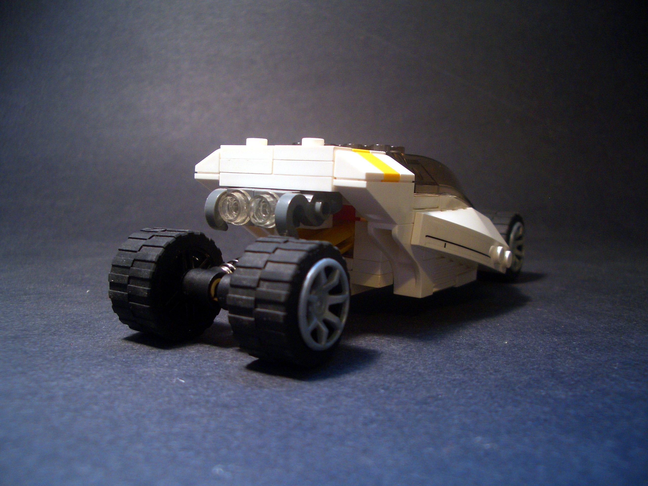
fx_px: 655
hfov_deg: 52.6
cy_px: 243
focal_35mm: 35
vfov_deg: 40.7
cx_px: 324
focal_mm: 5.8
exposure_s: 1/8
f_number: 2.6
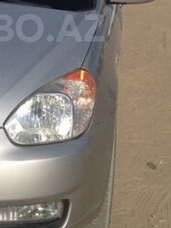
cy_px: 28
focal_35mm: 69
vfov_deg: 27.3
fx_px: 454
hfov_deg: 20.8
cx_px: 12
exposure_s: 1/3690
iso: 50
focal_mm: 4.28
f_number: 2.4
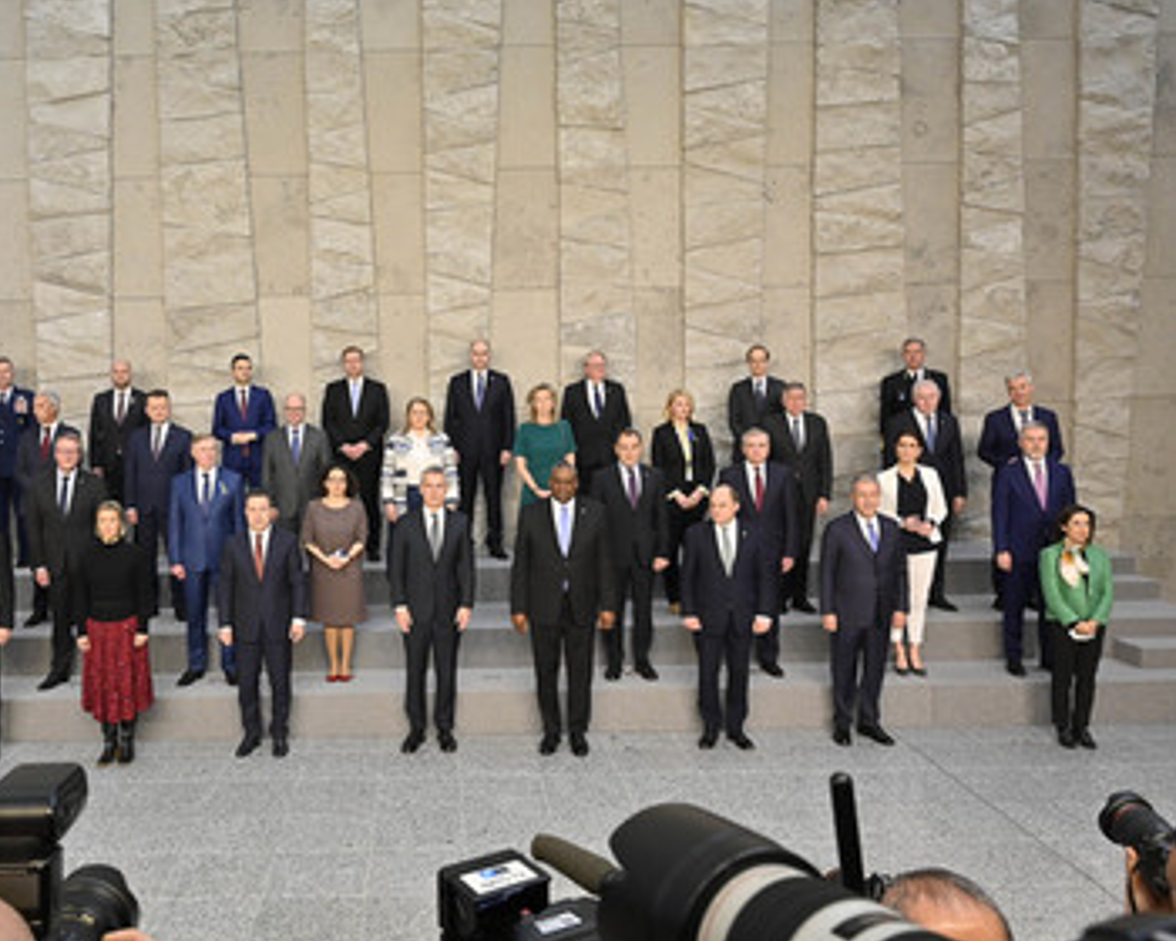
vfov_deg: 50.0
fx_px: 1009
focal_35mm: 29
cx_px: 422
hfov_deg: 59.4
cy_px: 470
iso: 2000
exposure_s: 1/250
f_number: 8
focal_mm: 24
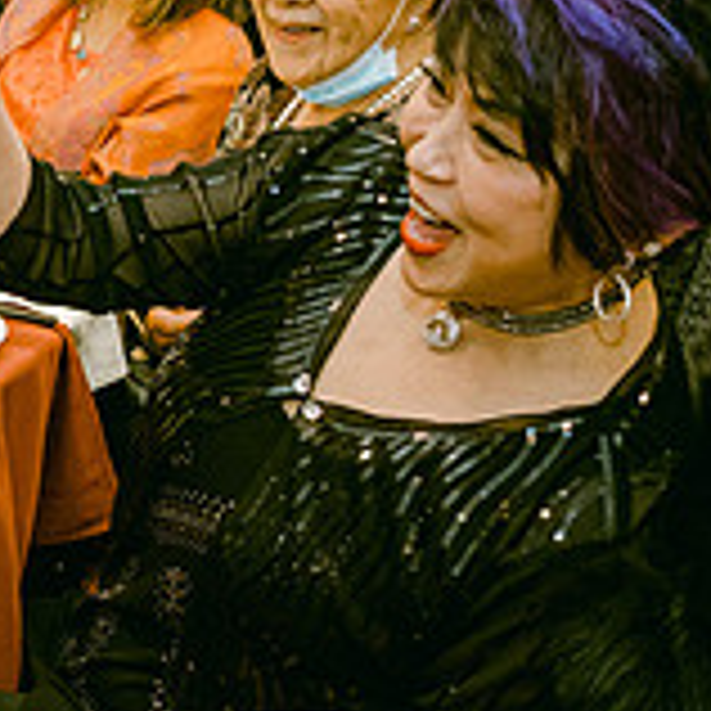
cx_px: -346
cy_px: 394
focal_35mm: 75
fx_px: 1743
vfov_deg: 23.0
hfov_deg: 20.0
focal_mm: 16
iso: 800
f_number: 2.8
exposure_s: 1/125
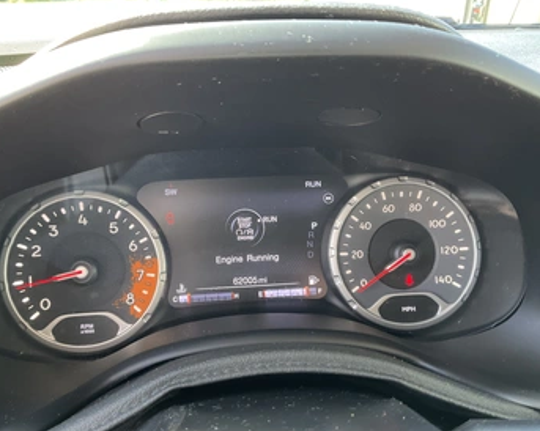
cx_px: 257
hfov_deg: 54.2
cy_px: 233
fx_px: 527
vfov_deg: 44.5
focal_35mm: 33
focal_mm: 3
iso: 125
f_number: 1.8
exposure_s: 1/60
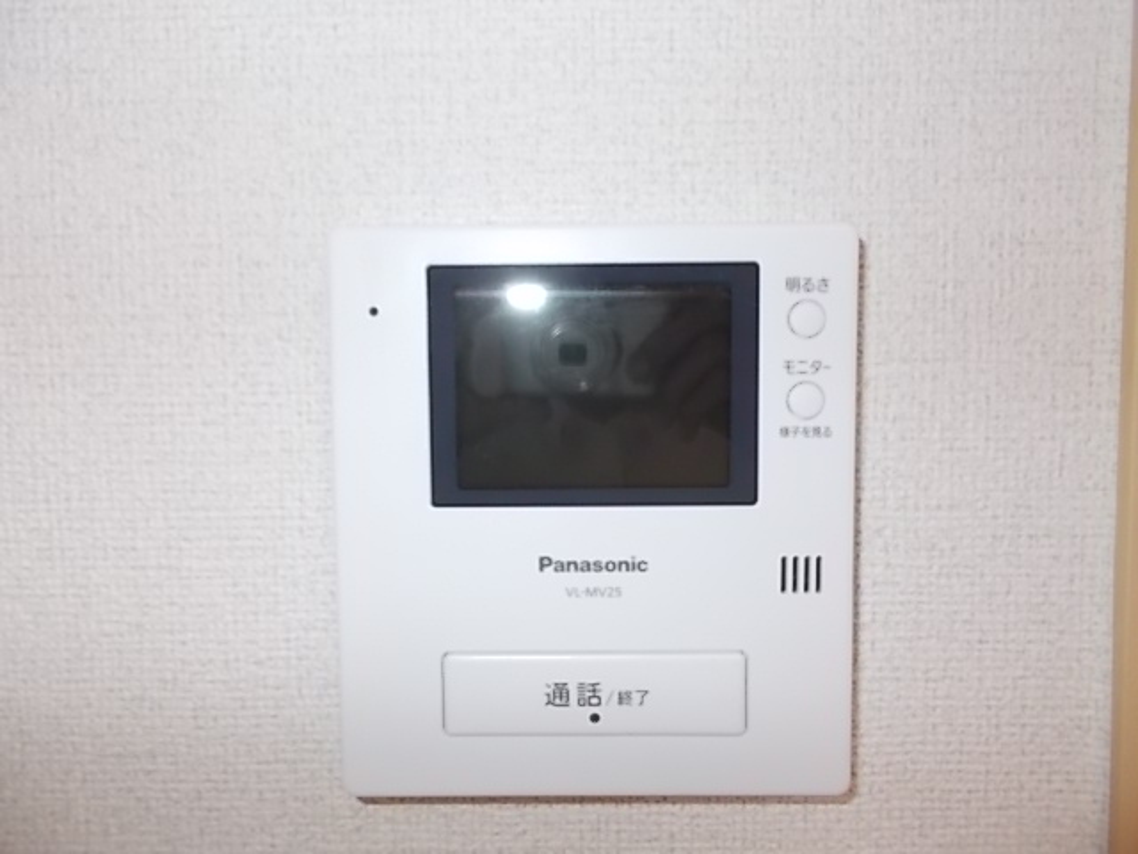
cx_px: 569
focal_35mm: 26
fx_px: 855
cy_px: 427
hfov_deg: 67.3
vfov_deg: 53.1
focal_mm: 4.6
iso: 200
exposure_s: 1/25
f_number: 3.2
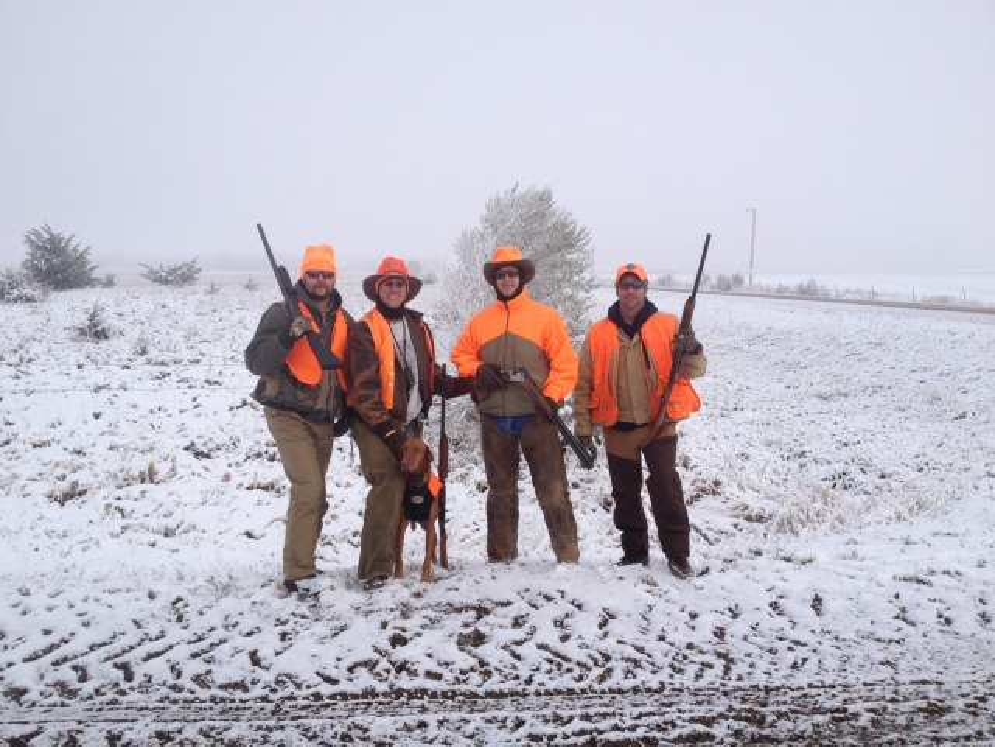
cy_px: 374
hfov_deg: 52.6
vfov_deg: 40.7
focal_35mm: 35
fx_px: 1006
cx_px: 498
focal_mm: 4.28
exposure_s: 1/2208
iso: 50
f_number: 2.4
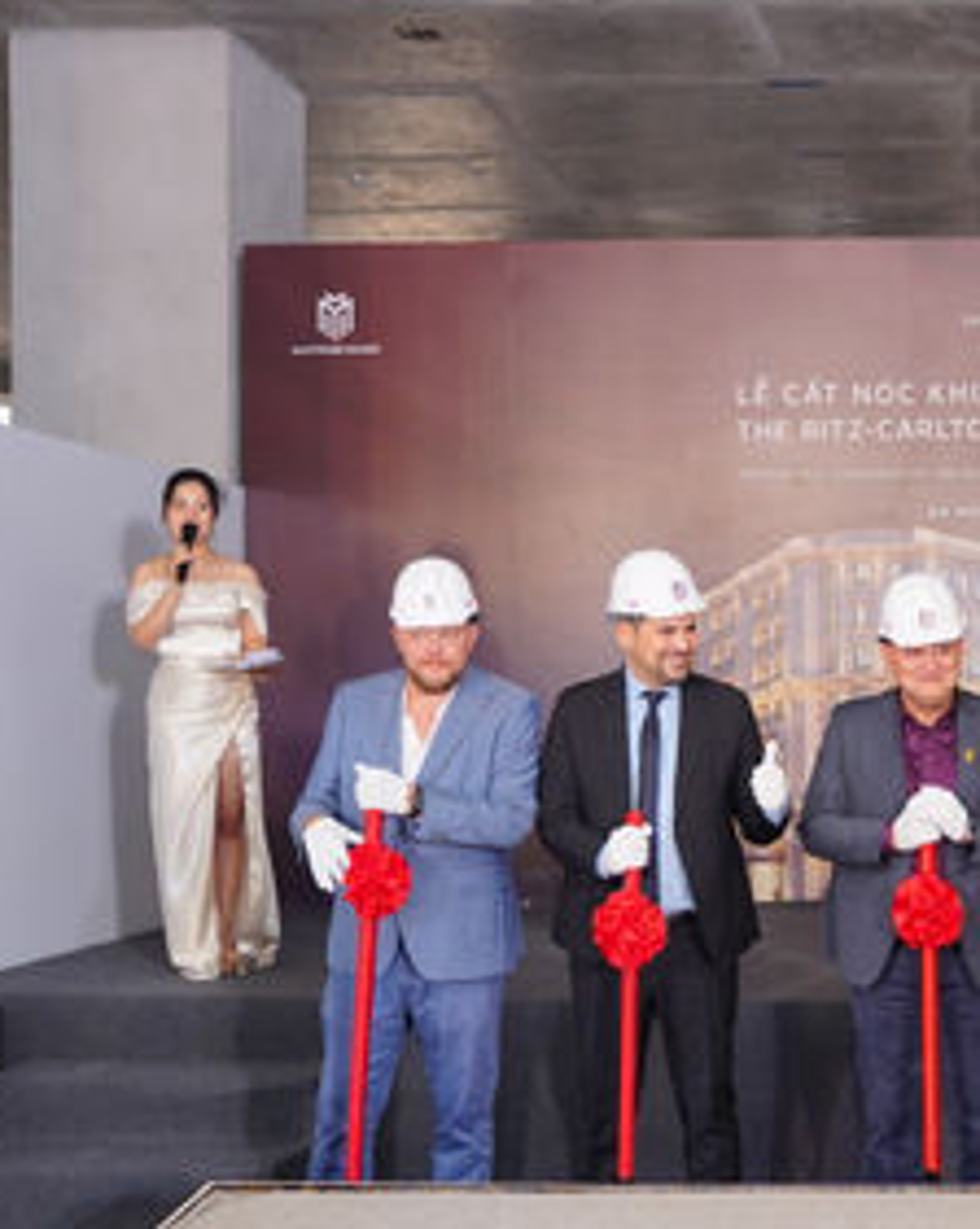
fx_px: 2094
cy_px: 722
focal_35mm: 58
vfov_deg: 32.6
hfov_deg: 24.7
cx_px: 1046
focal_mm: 31.9
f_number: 3.5
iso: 1600
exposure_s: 1/200
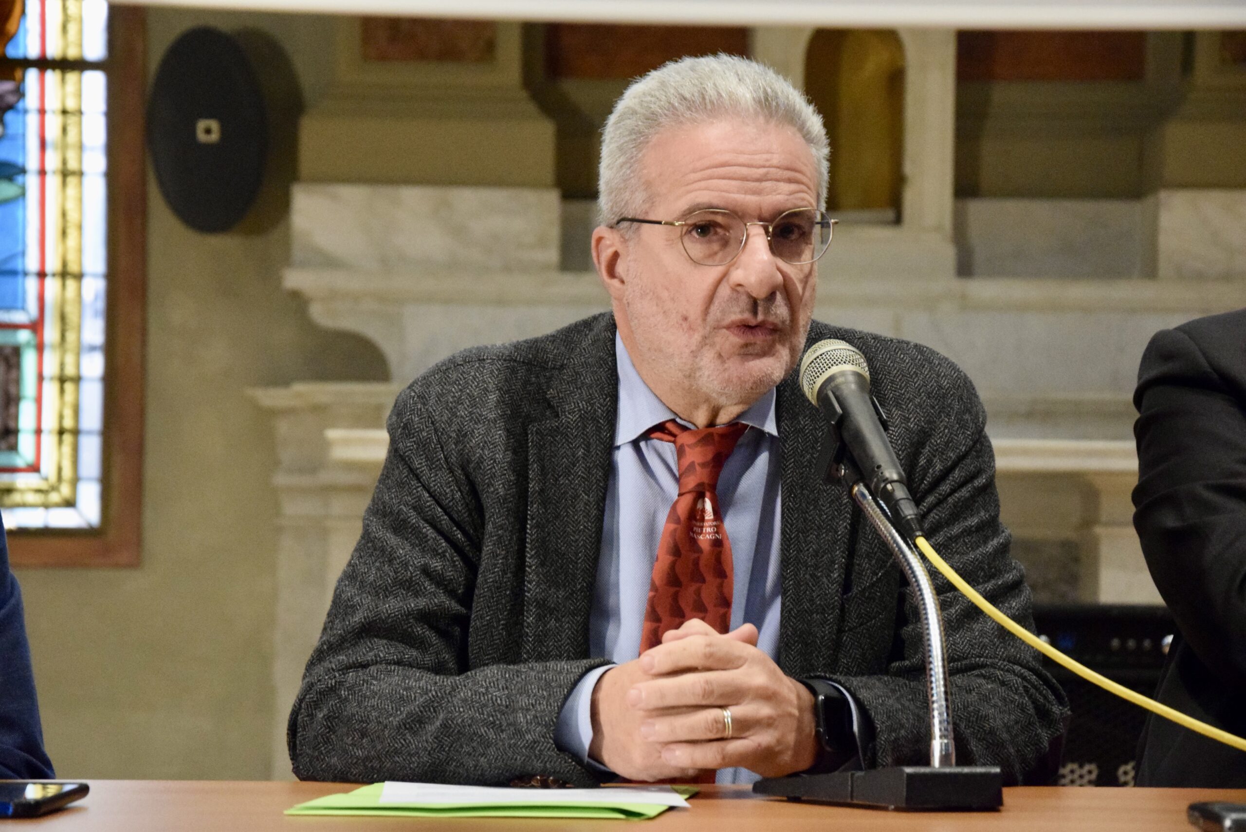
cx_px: 623
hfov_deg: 18.2
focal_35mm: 112
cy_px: 416
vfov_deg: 12.2
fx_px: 3894
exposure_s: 1/50
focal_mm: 75
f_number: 5.3
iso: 6400
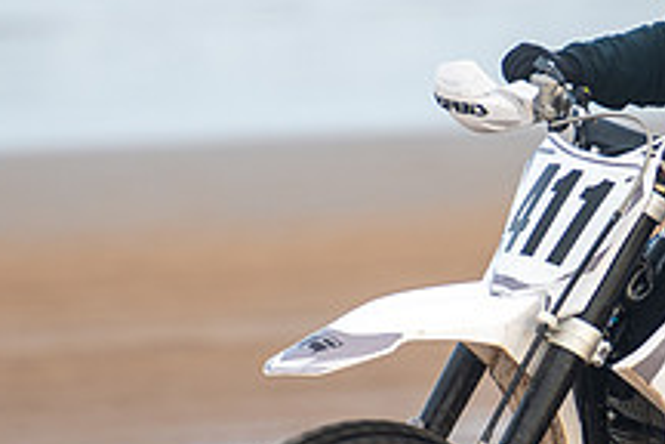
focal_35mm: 975
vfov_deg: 1.4
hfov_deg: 2.1
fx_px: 18009
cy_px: 374
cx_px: 649
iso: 200
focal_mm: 195
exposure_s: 1/400
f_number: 2.8
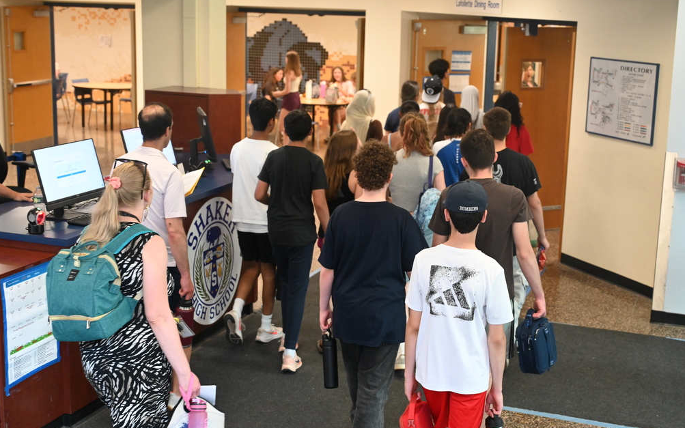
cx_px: 348
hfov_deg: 38.2
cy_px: 212
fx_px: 989
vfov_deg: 24.4
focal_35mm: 53
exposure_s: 1/125
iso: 3200
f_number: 4
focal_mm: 51
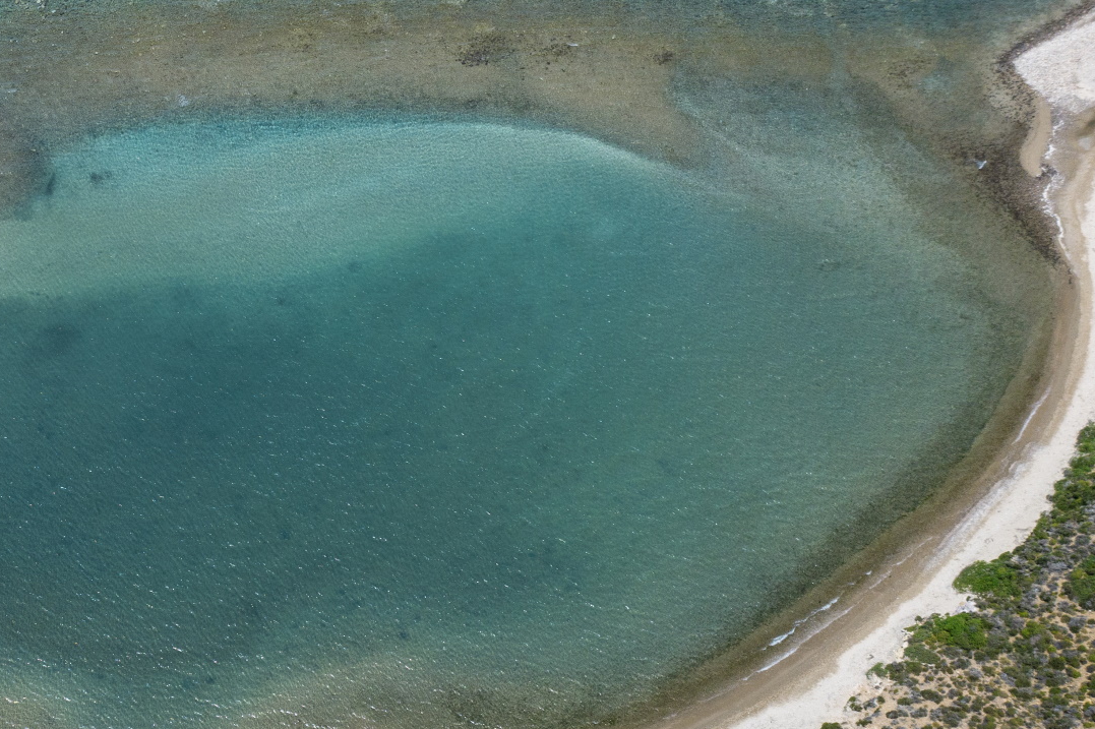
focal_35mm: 52
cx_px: 113
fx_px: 1581
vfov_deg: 26.0
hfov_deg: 35.9
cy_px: 401
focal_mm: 10.26
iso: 100
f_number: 3.2
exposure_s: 1/200
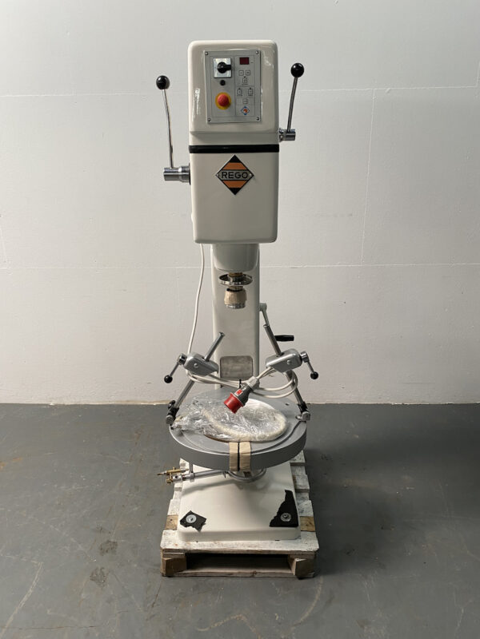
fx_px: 481
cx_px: 240
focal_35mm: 26
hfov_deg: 53.1
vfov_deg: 67.3
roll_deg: +0.8
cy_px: 320
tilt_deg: -19.4
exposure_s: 1/50
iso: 100
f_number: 1.8
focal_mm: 4.25
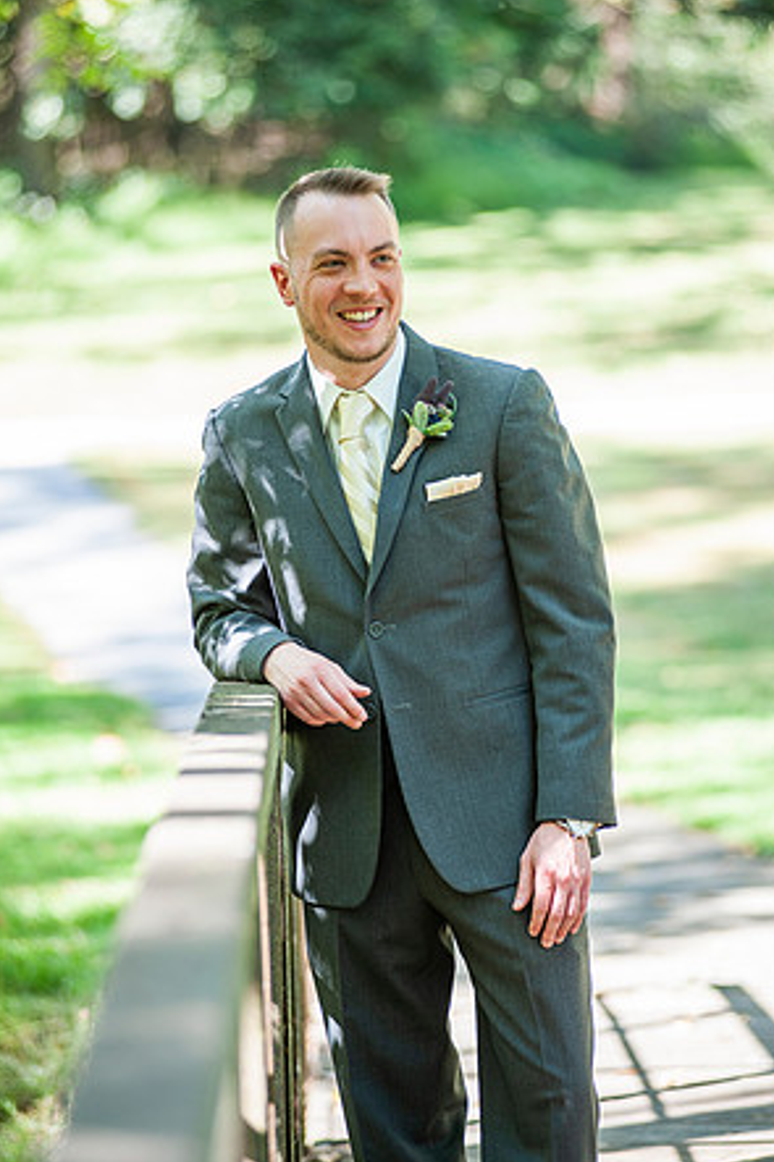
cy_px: 585
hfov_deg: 10.0
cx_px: 387
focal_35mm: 137
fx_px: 4421
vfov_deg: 15.0
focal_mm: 135
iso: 160
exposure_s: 1/160
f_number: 3.2
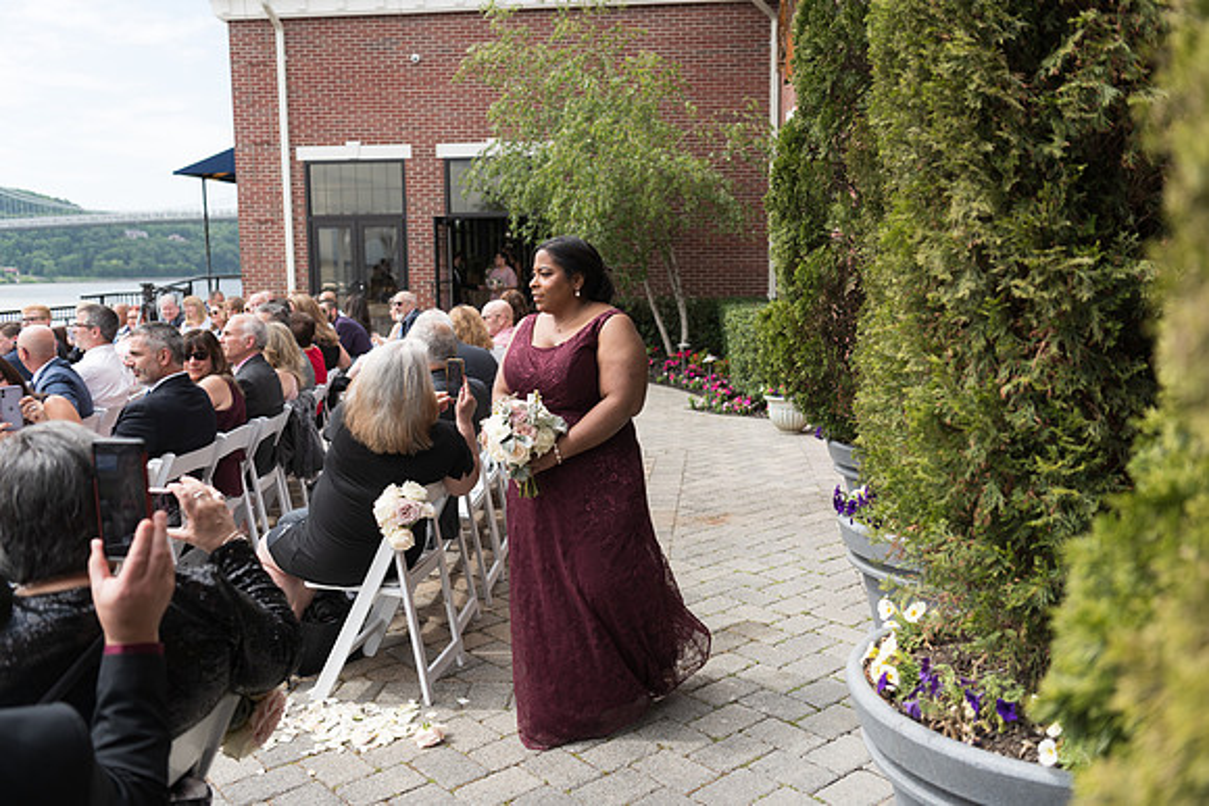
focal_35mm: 32
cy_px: 403
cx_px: 604
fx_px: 1075
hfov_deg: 58.7
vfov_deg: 41.1
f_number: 2.8
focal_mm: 32
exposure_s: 1/640
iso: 64
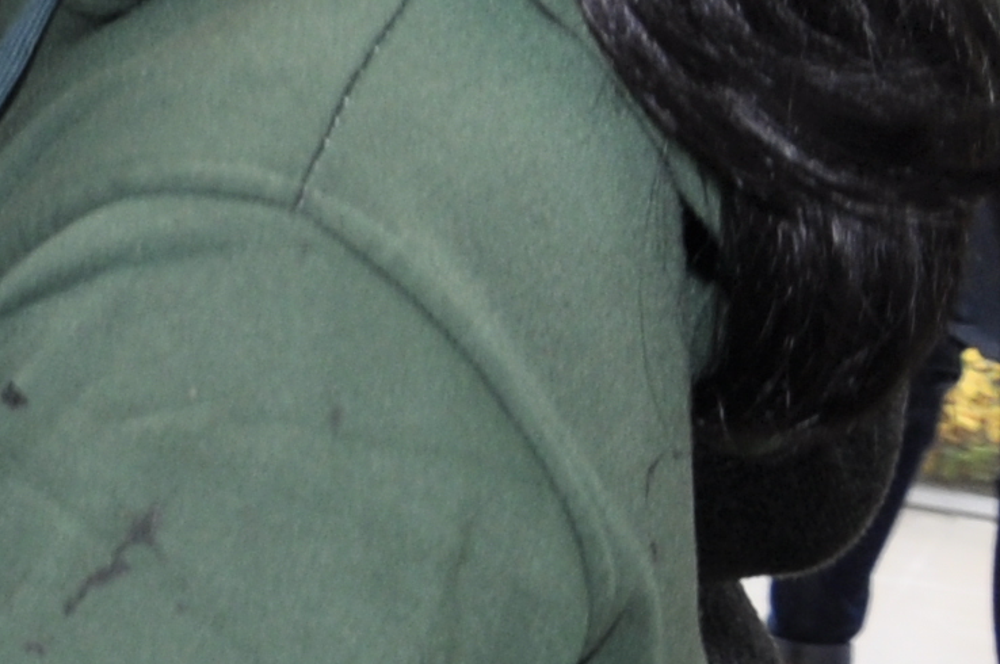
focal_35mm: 183
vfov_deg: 7.4
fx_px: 5074
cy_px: -165
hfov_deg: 9.8
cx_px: -1507
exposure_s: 1/60
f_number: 4.5
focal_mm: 21
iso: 250
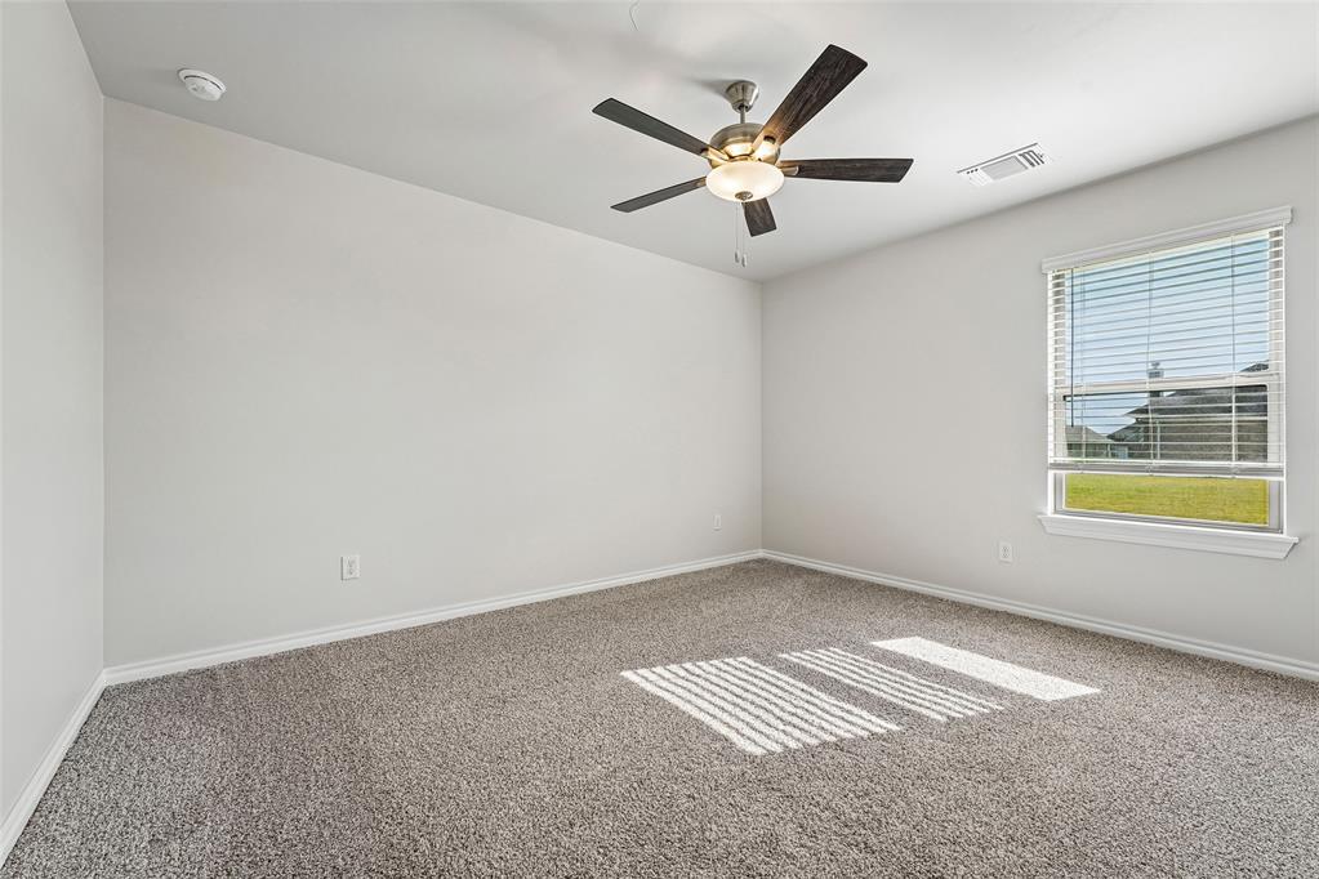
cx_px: 660
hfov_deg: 104.3
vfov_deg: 81.2
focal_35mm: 14
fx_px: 513
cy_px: 440
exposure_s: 1/30
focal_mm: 14
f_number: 9
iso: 320
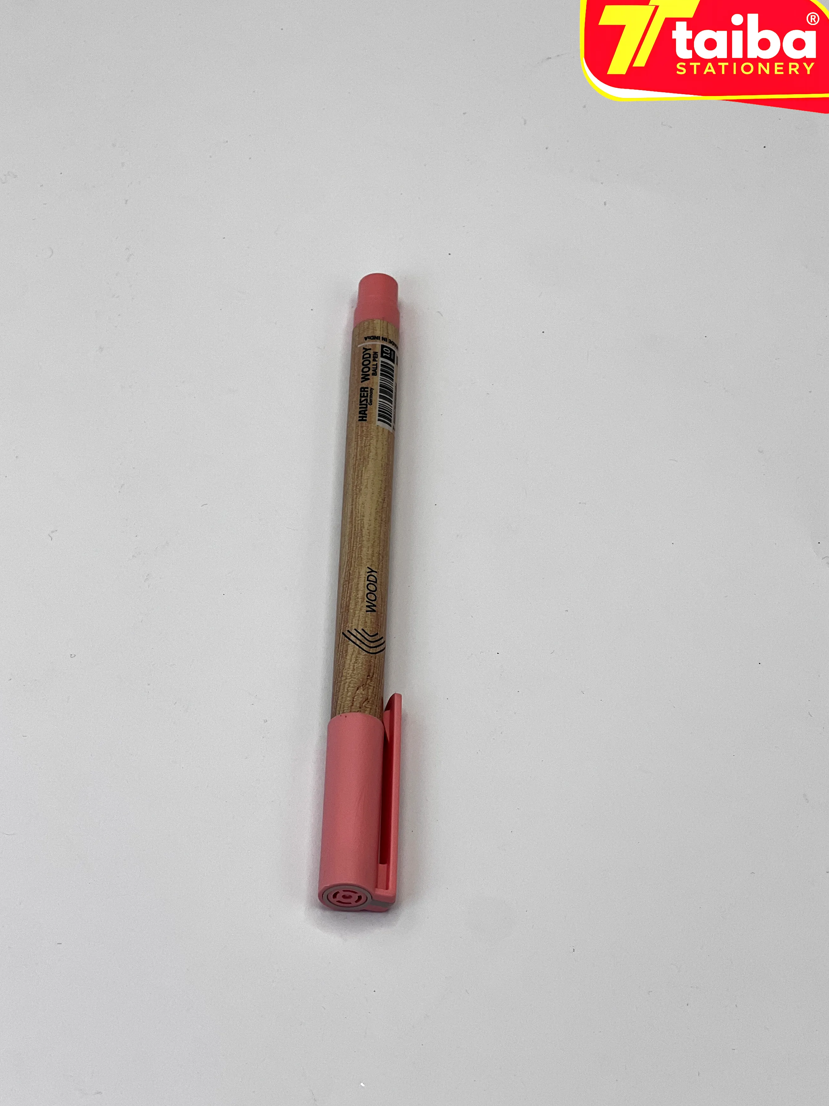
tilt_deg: -55.5
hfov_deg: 16.6
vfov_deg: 22.0
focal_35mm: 89
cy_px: 518
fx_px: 2842
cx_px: 456
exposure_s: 1/398
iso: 32
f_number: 2.8
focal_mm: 9
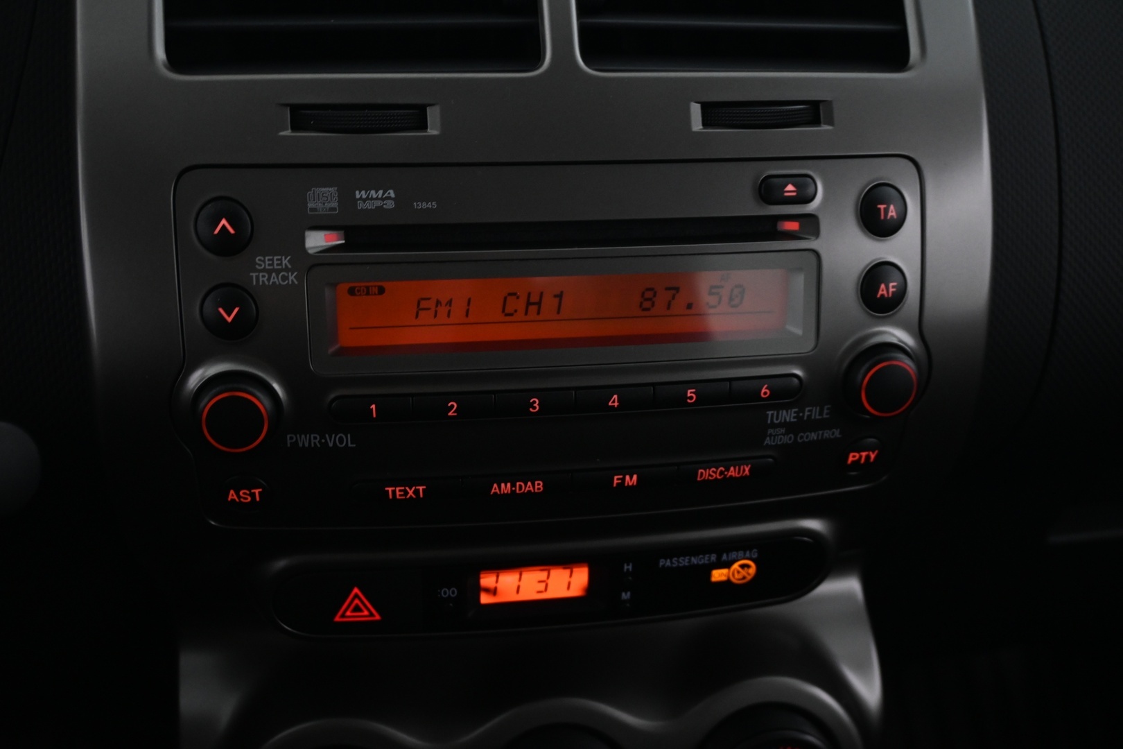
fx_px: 1146
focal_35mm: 37
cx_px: 562
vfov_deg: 36.2
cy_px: 374
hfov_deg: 52.2
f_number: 4.2
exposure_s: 1/20
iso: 1600
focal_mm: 24.5
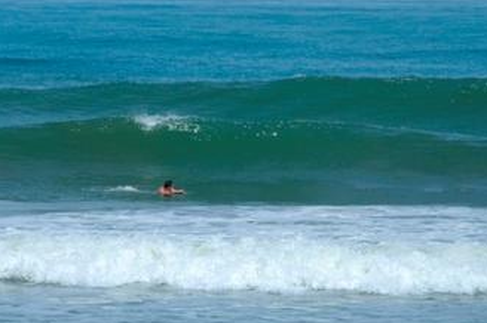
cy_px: 117
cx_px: 96
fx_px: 4593
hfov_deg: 6.1
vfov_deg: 4.0
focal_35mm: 340
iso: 100
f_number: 5.6
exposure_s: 1/640
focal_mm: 135
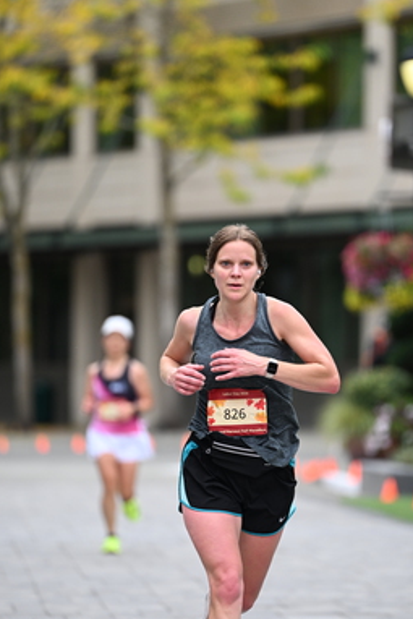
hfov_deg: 4.8
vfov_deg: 7.1
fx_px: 4951
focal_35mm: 288
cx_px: 221
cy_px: 345
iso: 640
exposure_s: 1/2000
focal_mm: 200
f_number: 2.8
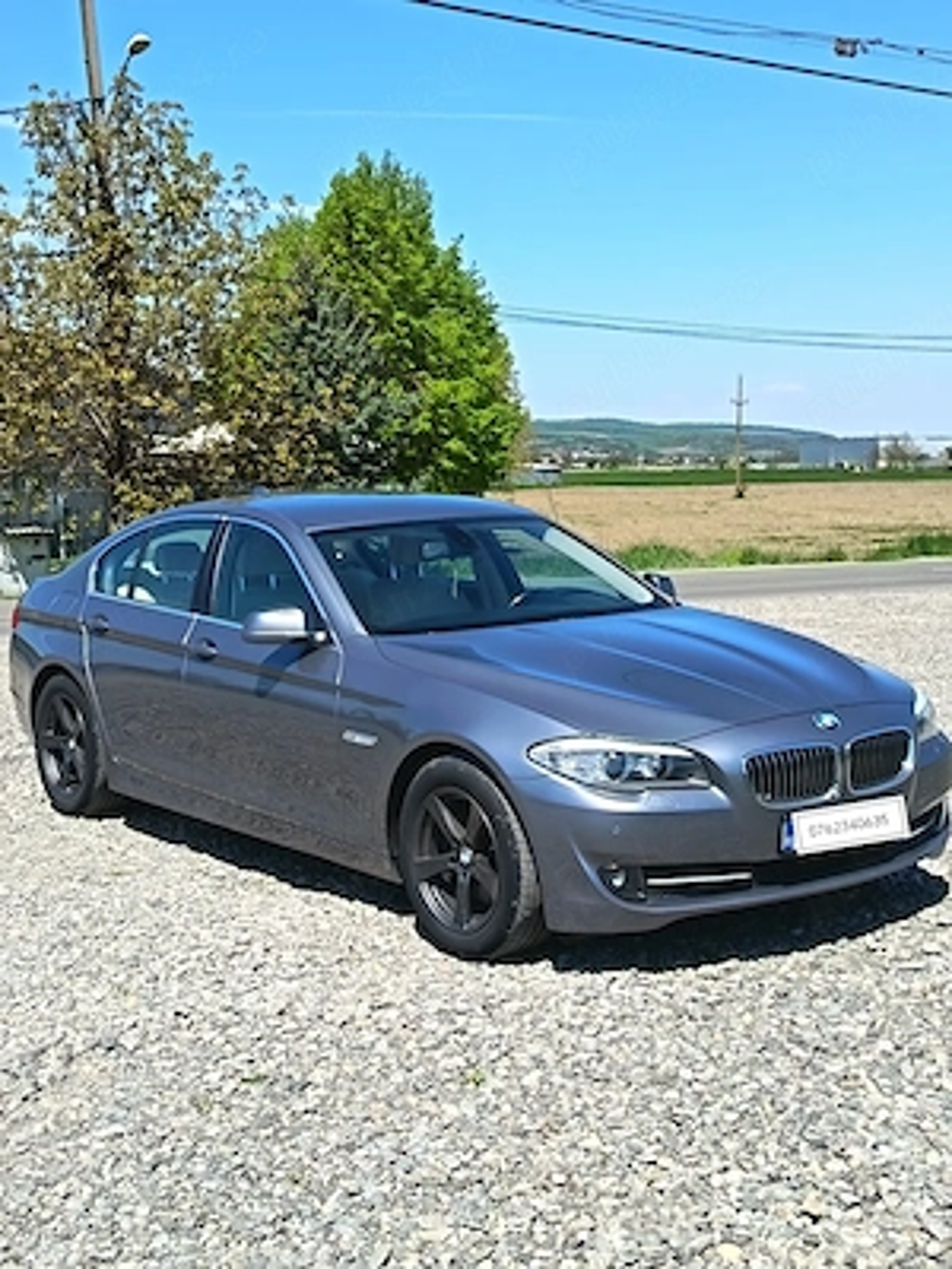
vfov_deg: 39.7
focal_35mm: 48
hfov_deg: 30.3
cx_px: 476
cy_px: 634
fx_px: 1760
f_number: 1.75
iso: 100
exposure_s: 1/588
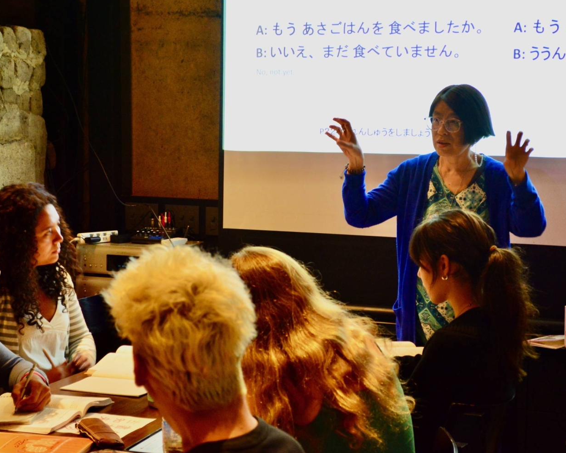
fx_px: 1374
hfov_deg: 23.3
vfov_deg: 18.7
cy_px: 225
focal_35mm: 82
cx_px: 267
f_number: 5.6
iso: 2000
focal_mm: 48
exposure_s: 1/30
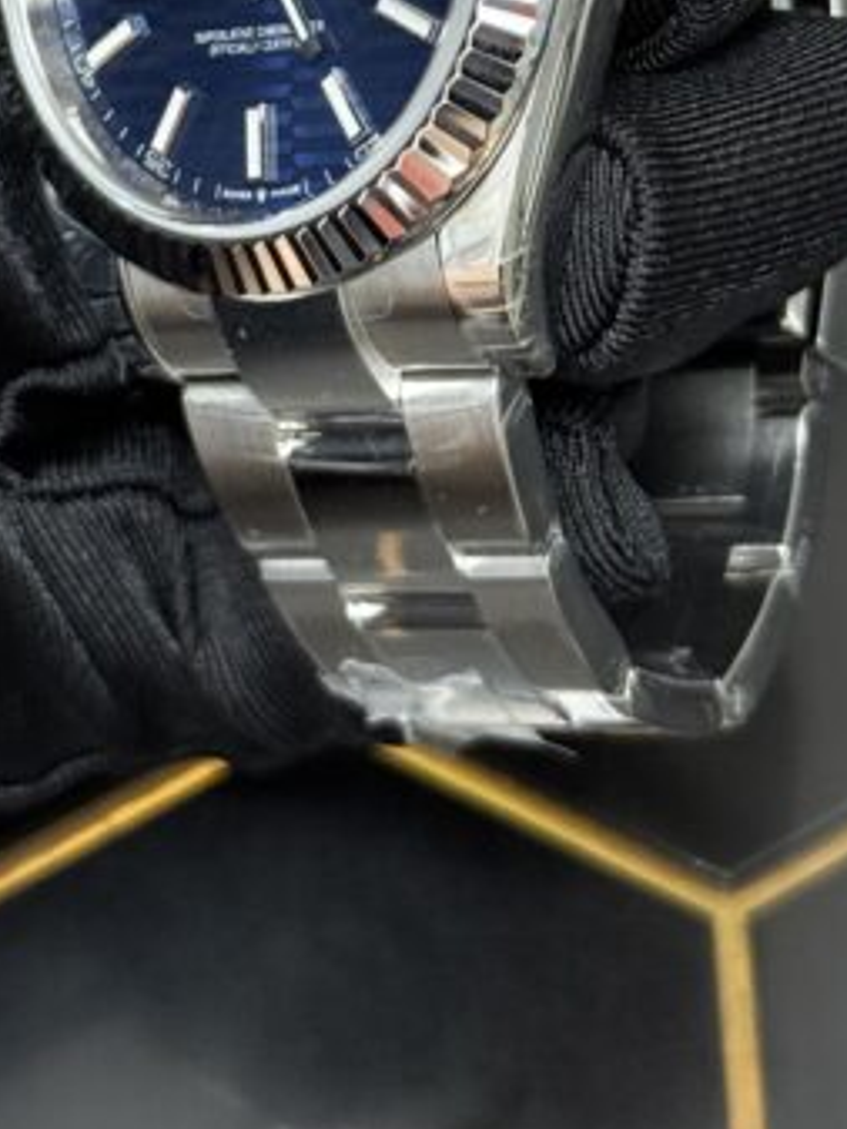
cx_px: 388
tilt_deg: -48.3
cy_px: -168
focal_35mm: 114
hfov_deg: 13.0
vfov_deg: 16.6
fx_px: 3717
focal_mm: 6.76
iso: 250
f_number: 1.78
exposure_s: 1/60
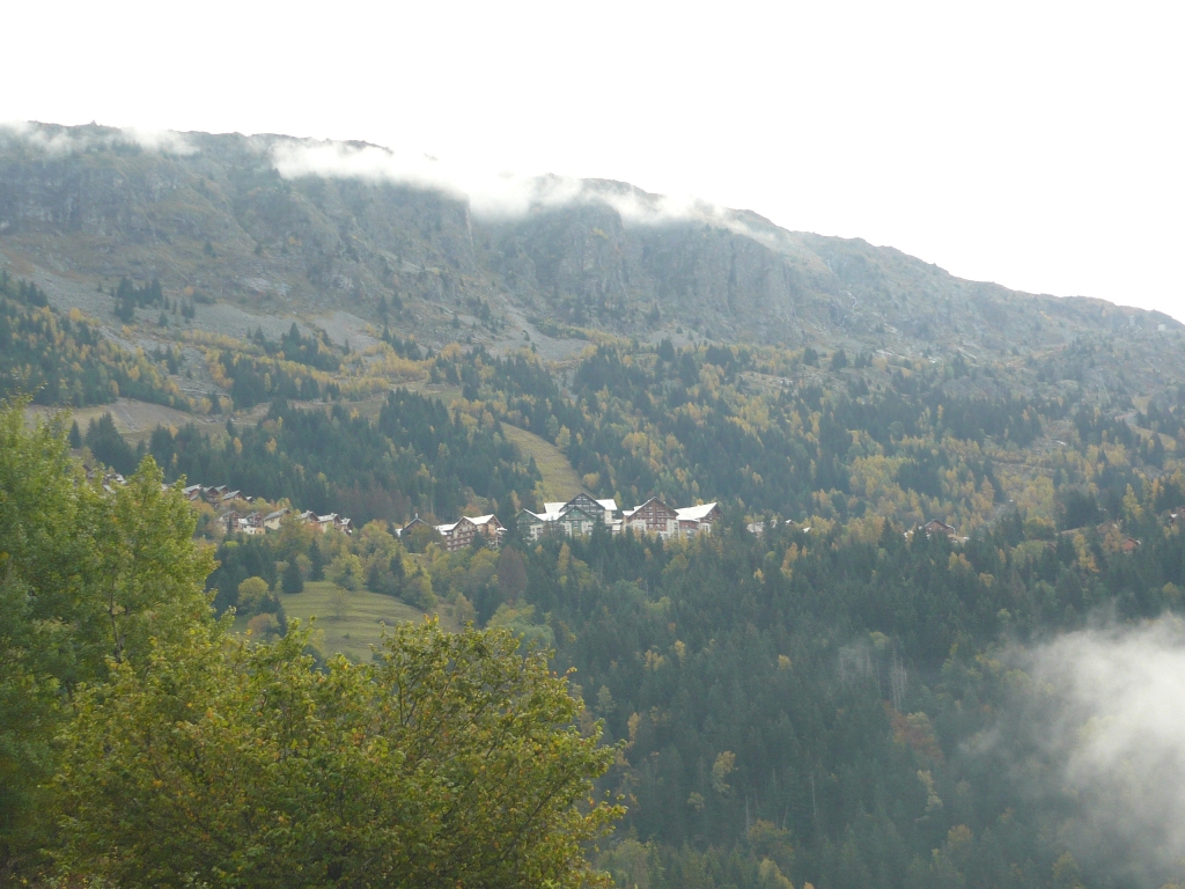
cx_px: 592
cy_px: 444
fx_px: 2054
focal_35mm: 60
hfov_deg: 32.2
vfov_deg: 24.4
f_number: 3.1
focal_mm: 7.8
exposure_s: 1/320
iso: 100
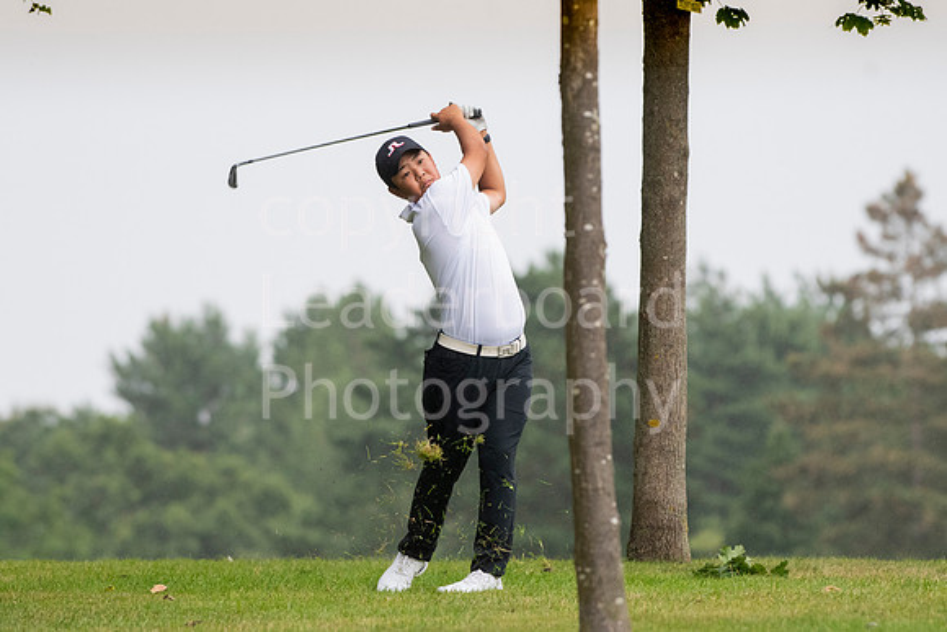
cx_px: 474
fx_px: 11445
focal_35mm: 435
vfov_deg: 3.2
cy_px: 316
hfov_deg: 4.7
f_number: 5.6
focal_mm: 290
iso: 2000
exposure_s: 1/800
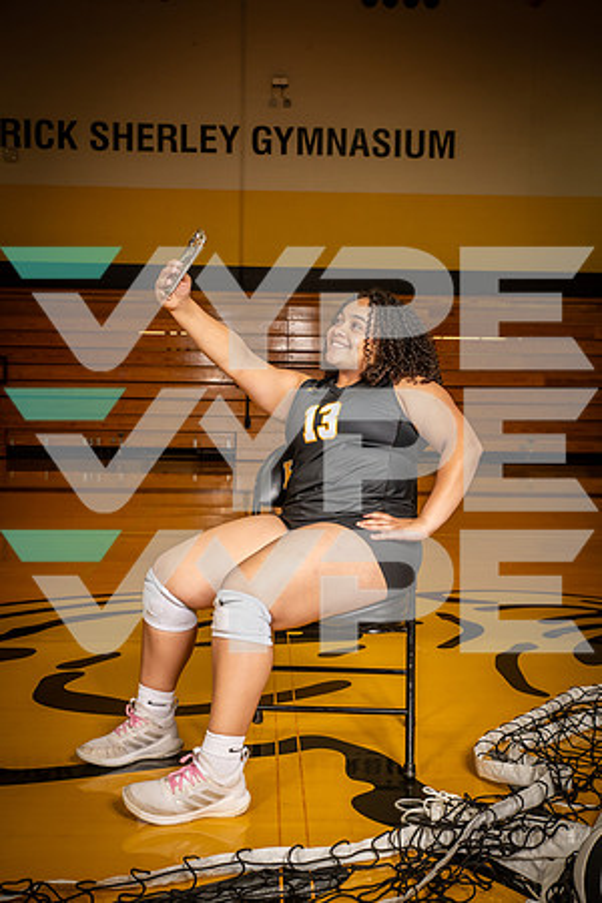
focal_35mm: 44
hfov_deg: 30.5
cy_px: 452
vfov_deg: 44.5
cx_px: 301
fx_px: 1104
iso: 800
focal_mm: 44
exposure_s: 1/320
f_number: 7.1
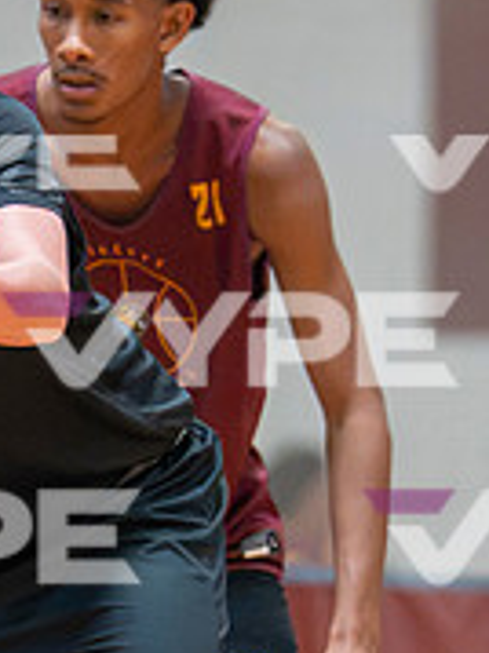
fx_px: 20498
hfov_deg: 1.4
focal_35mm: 1087
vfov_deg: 1.8
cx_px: -214
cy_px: 602
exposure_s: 1/1000
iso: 12800
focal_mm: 170
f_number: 3.2
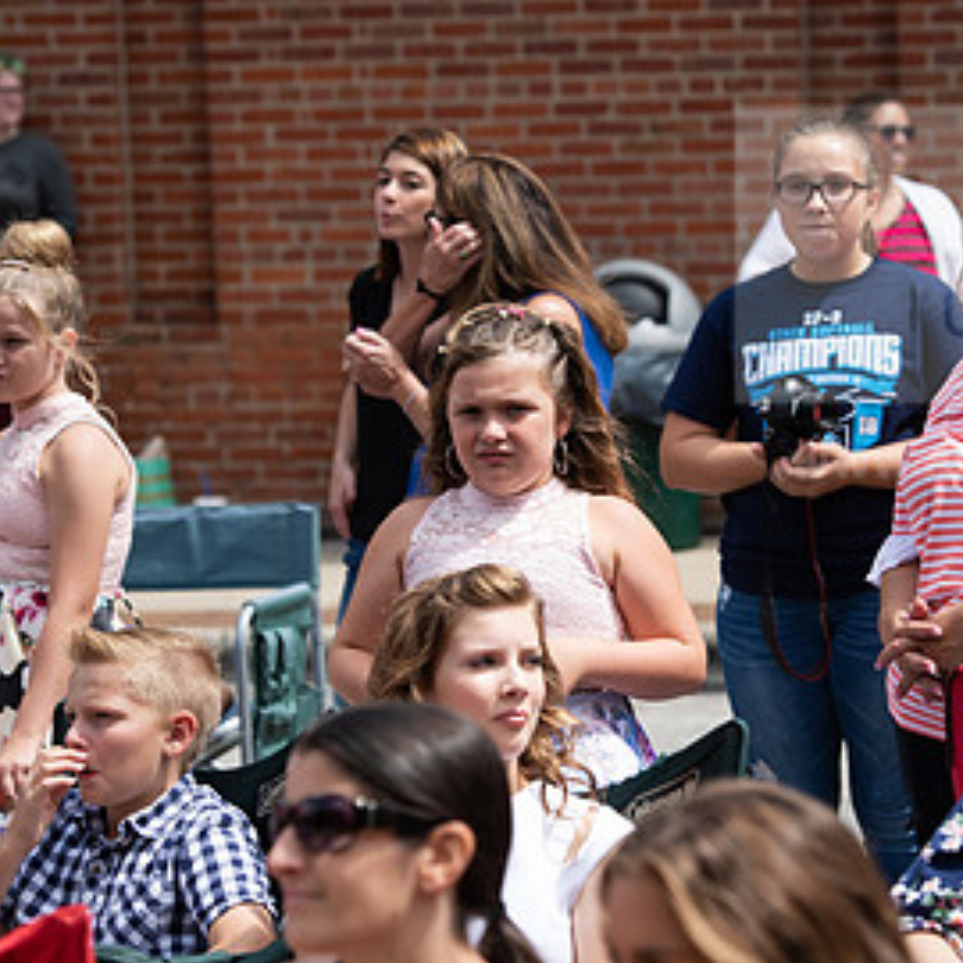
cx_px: 628
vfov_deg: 9.4
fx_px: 5854
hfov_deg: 9.4
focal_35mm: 186
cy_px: 537
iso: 200
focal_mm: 102
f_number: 5
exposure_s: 1/1000
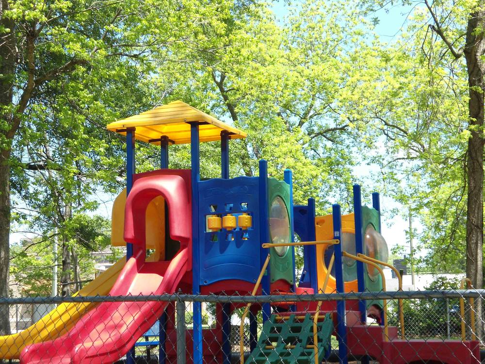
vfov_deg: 19.9
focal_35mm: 74
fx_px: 1037
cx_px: 242
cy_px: 182
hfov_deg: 26.3
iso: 80
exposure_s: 1/125
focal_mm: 13.2
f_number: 4.7
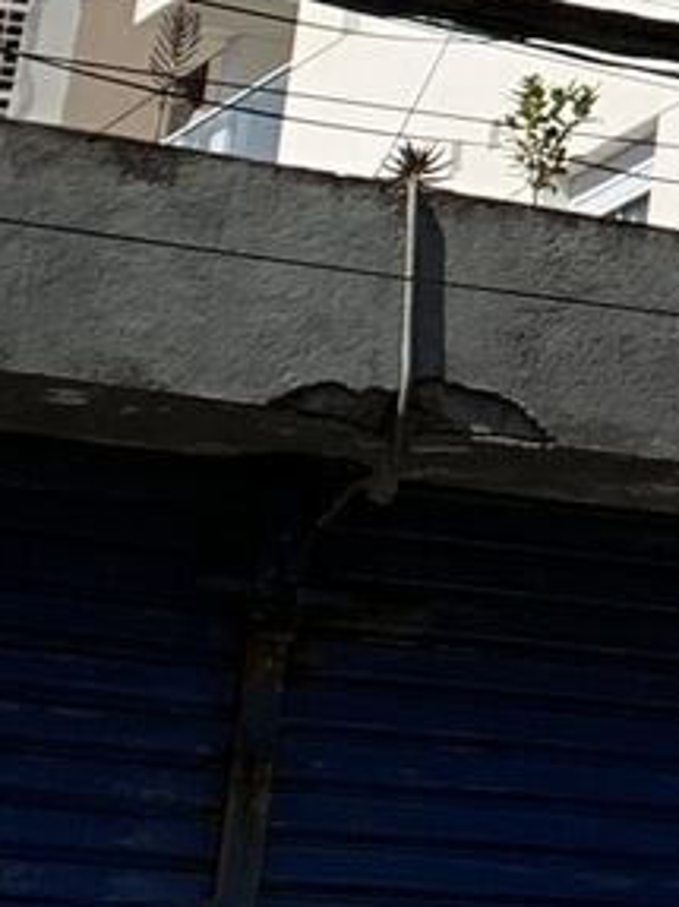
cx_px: 2116
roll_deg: +2.8
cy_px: -673
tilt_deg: +27.0
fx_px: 4554
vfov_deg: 10.7
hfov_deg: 7.4
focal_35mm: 174
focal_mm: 4.25
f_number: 1.8
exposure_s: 1/2364
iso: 25
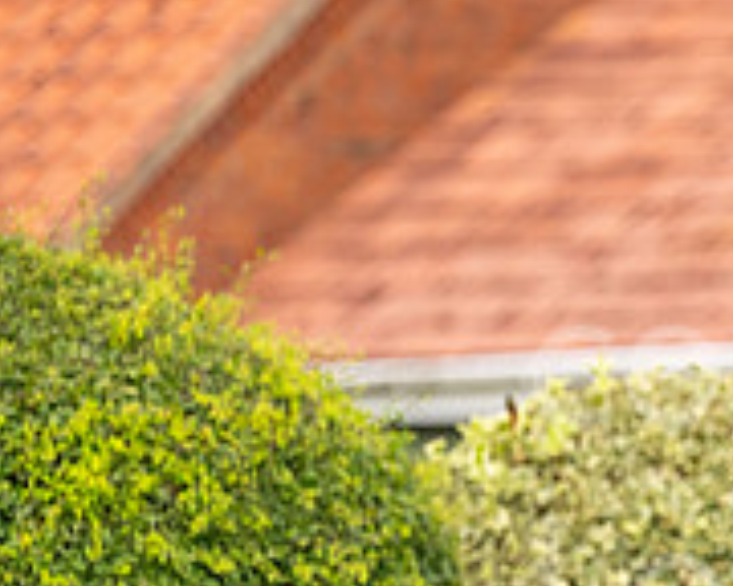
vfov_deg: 1.6
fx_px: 20588
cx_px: 1059
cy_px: 614
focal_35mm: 949
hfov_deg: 2.0
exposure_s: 1/3200
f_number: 4
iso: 500
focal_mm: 300
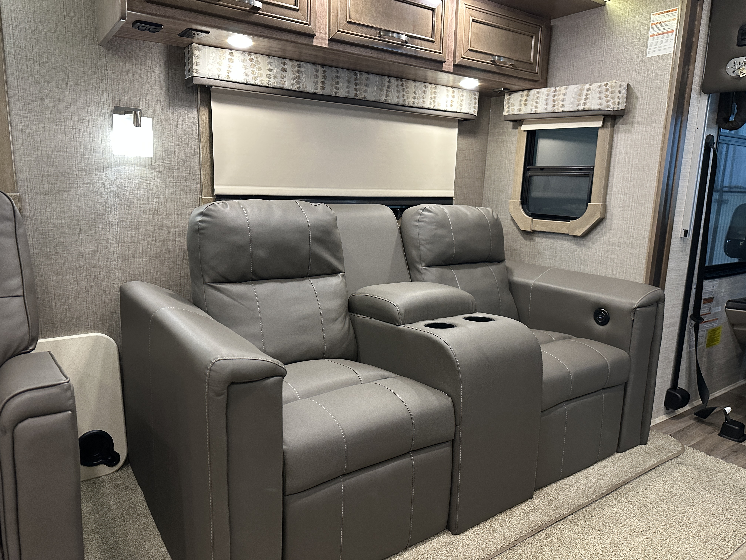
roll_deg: -1.4
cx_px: 373
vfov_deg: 56.8
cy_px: 280
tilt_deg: -10.1
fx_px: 517
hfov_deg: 71.6
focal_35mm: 24
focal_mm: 6.86
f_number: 1.78
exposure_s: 1/60
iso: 400
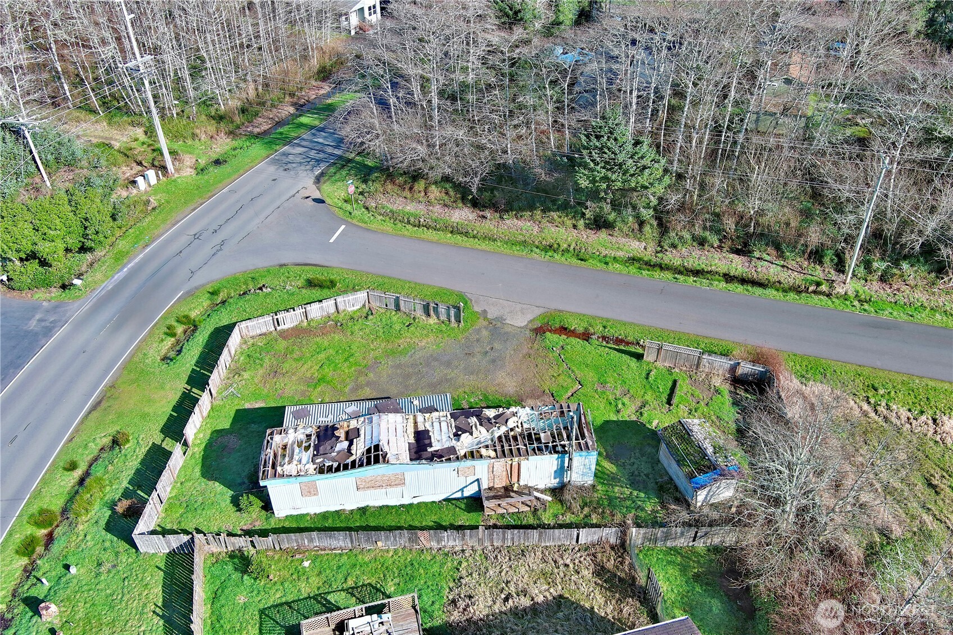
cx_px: 476
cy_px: 318
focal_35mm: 29
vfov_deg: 45.0
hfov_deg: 63.7
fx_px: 768
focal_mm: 10.57
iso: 100
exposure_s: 1/480
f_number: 2.8
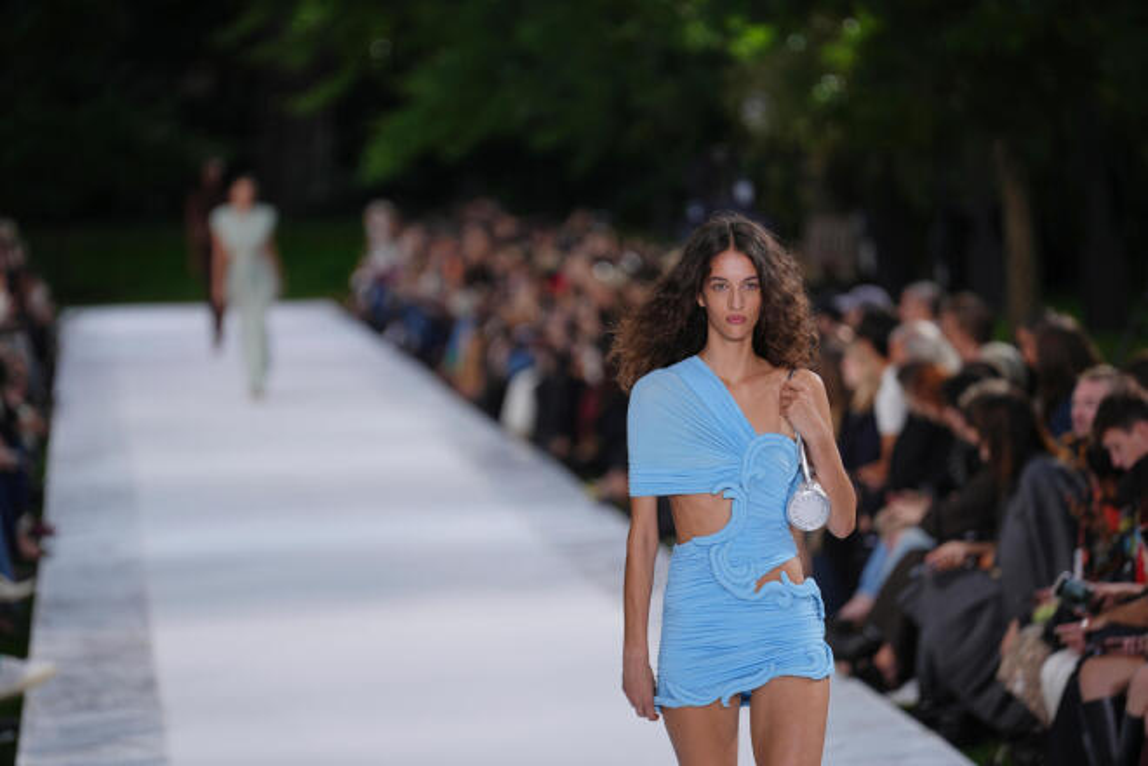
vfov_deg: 6.9
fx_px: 6377
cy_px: 383
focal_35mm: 200
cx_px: 574
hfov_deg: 10.3
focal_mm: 200
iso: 80
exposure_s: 1/640
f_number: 2.8
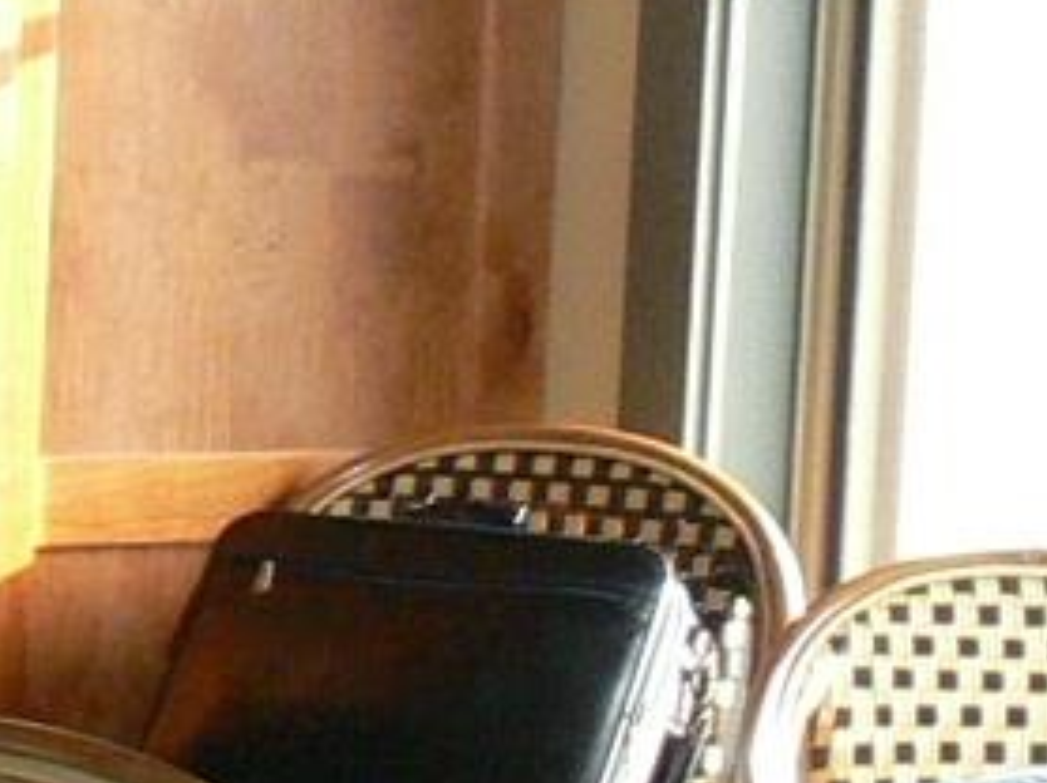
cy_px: 373
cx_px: -2237
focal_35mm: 258
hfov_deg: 6.8
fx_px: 7797
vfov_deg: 5.8
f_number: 3.6
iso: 200
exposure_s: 1/30
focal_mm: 7.4
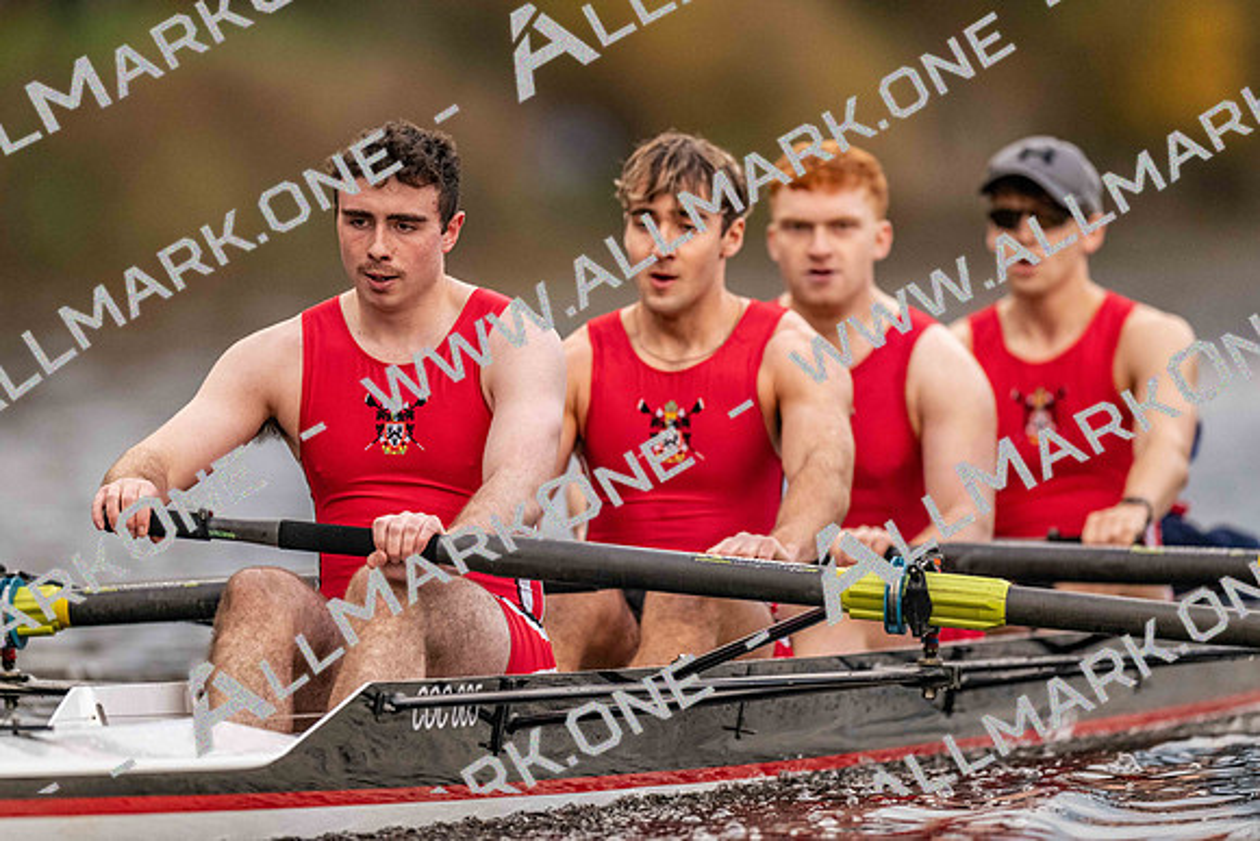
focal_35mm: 600
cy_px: 420
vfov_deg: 2.3
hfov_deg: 3.4
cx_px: 630
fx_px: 21004
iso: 3200
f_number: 4
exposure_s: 1/2500
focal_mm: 600
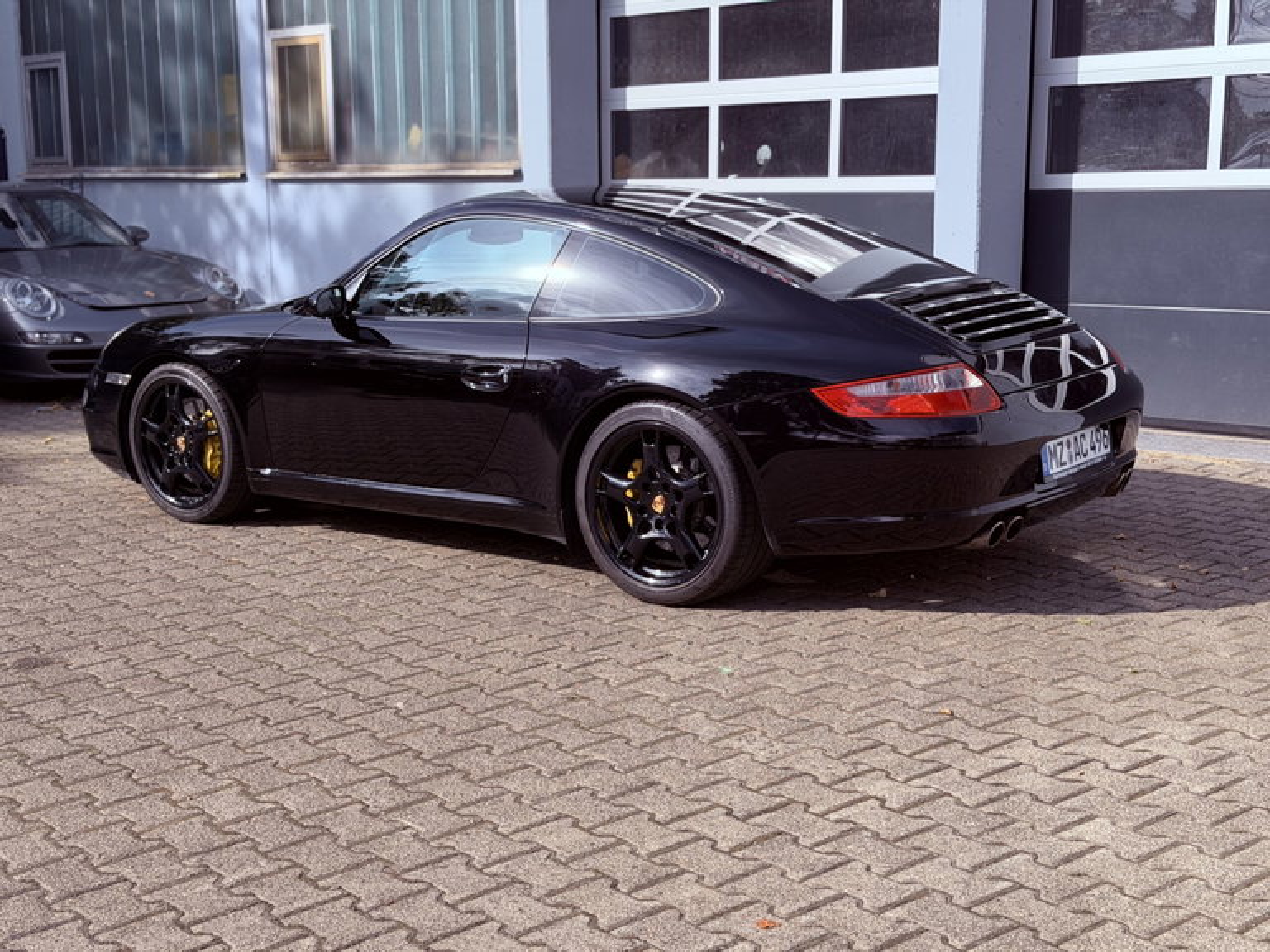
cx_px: 635
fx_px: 1761
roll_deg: +0.2
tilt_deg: -9.5
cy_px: 476
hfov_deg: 39.7
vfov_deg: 30.3
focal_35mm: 48
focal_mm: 6.76
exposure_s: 1/2865
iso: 80
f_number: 1.78
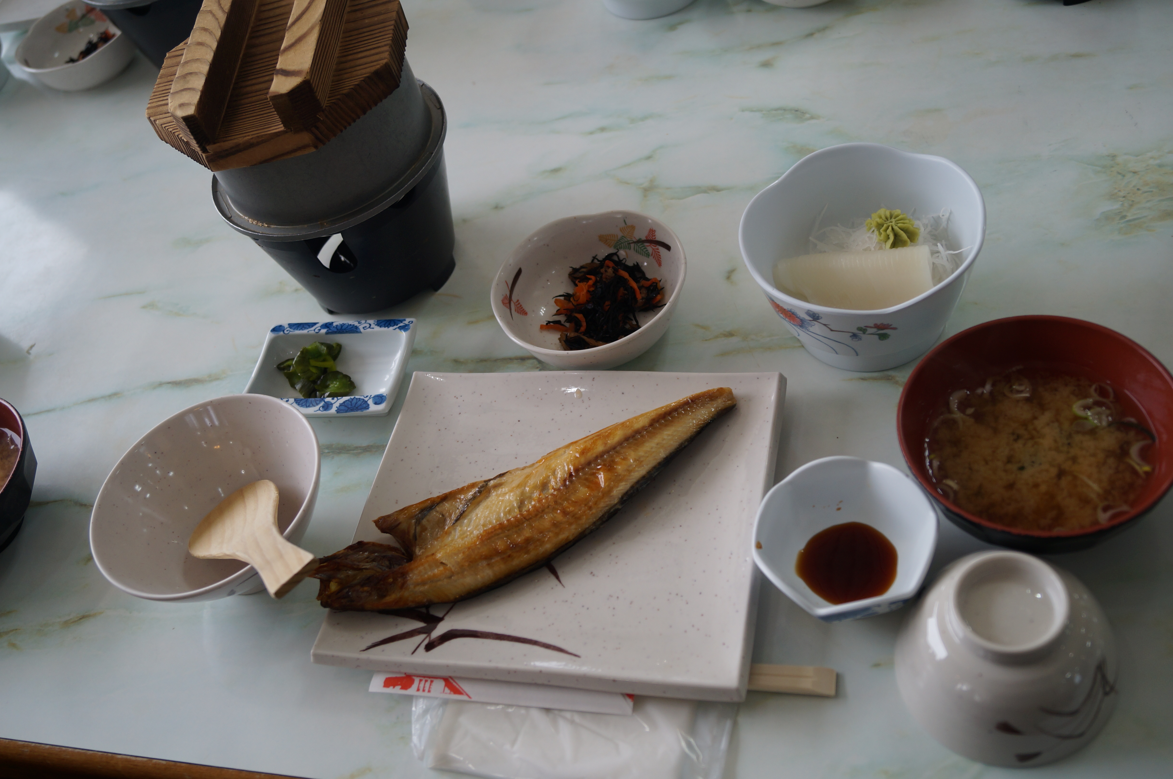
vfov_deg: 36.8
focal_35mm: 36
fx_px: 1172
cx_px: 586
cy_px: 390
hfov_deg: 53.2
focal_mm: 24
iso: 160
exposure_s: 1/60
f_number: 4
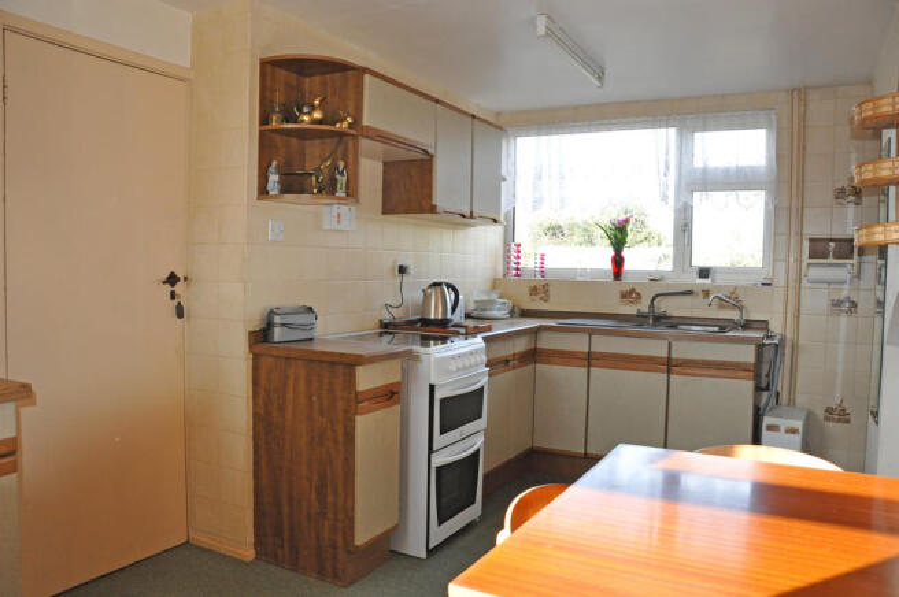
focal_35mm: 27
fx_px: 674
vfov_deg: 47.8
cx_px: 450
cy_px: 298
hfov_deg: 67.4
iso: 1250
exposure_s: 1/200
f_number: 8
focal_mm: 18
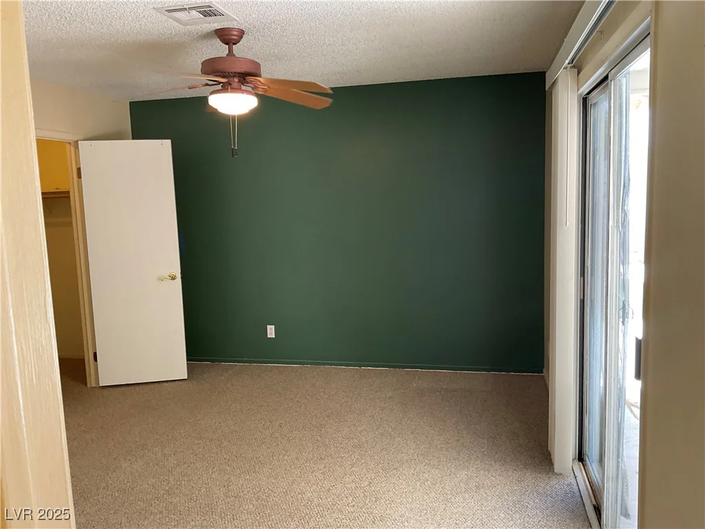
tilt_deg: -7.4
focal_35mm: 29
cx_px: 352
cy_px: 264
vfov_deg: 48.2
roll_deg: +1.6
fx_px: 591
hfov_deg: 61.7
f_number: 1.8
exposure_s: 1/60
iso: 80
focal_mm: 3
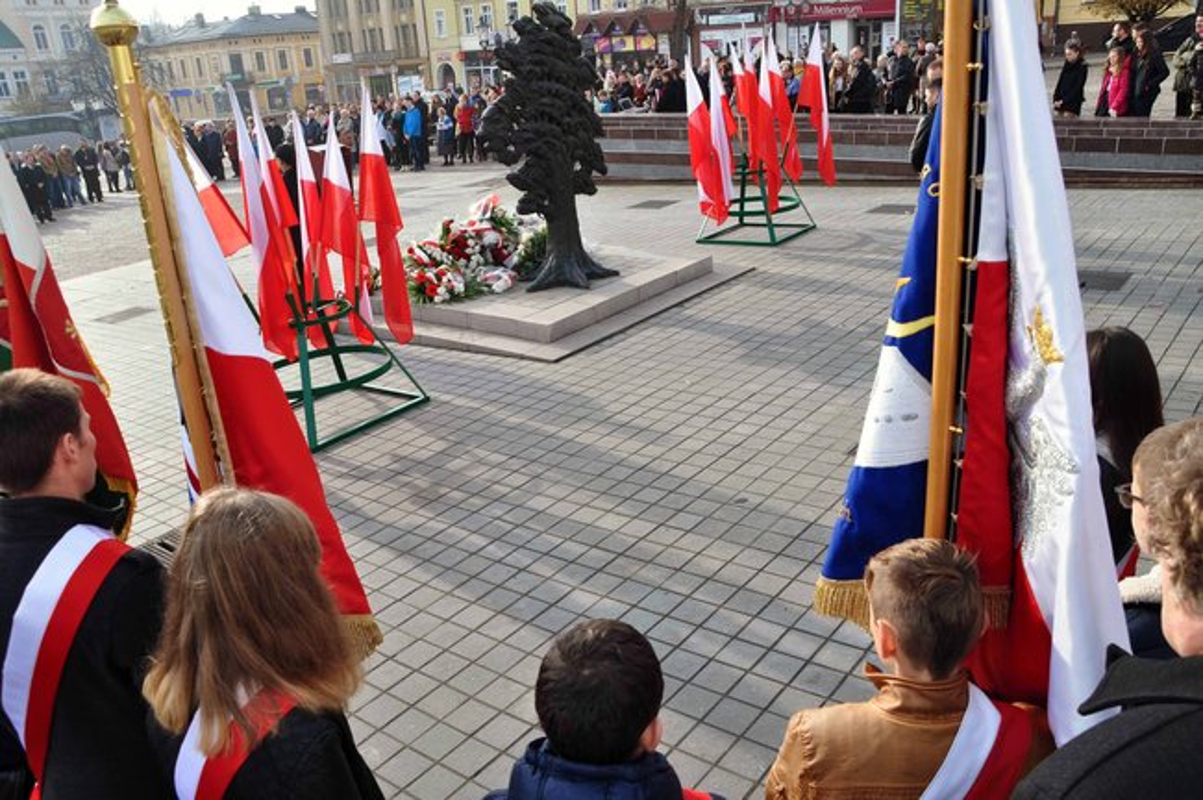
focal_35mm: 27
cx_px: 602
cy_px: 400
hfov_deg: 67.4
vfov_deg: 47.8
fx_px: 901
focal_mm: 18
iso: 200
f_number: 10
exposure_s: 1/200
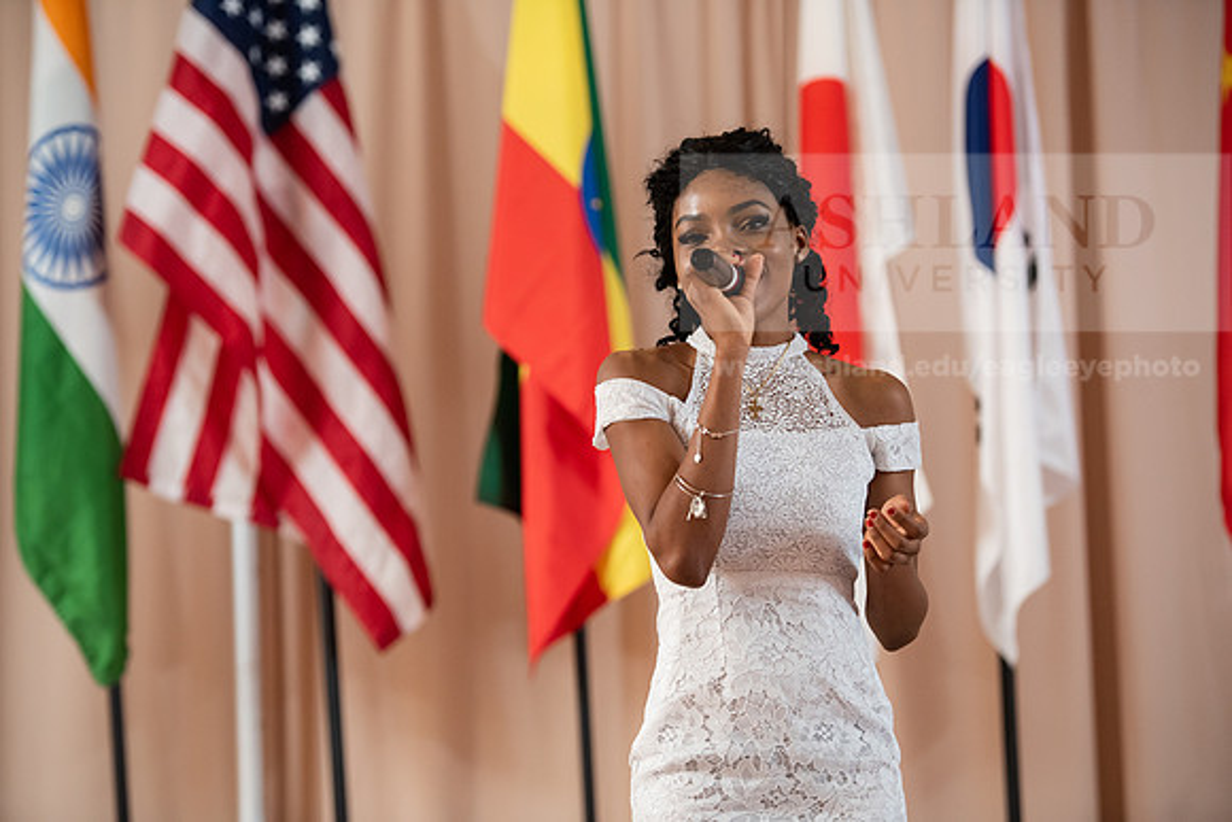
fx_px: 4107
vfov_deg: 11.4
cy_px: 411
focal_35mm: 120
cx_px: 616
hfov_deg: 17.1
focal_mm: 120
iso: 2000
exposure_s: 1/200
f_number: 2.8
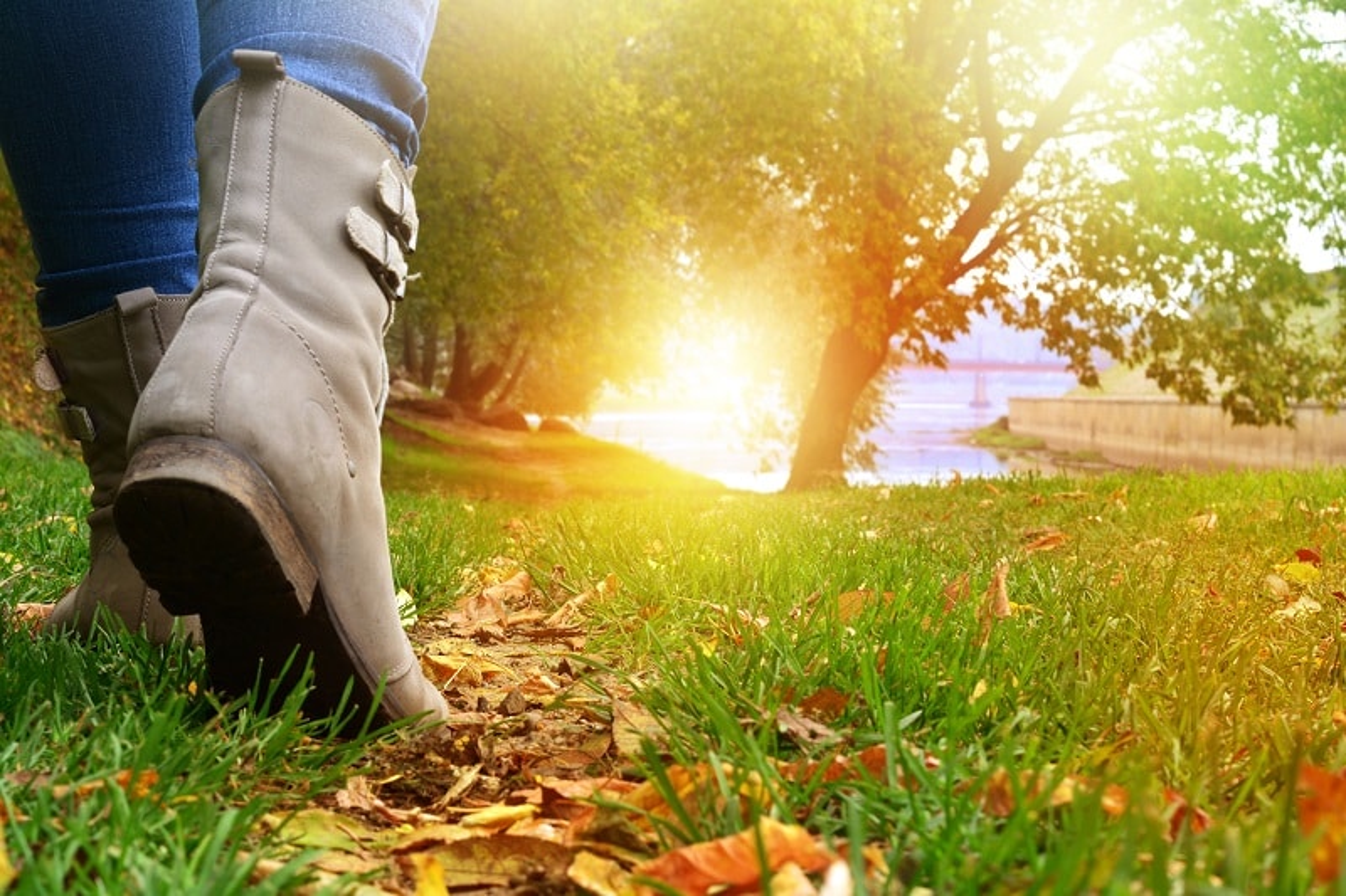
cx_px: 673
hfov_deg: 27.0
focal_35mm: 75
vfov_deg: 18.2
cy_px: 448
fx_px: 2803
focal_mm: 50
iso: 100
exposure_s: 1/6
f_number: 16
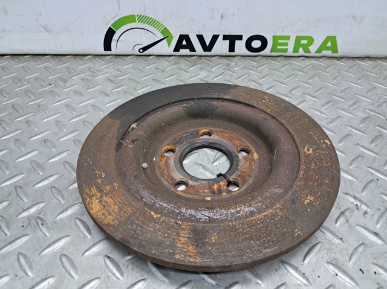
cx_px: 194
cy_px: 144
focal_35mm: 27
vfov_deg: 51.3
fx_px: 302
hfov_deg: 65.4
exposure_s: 1/50
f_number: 1.8
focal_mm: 4
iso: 160
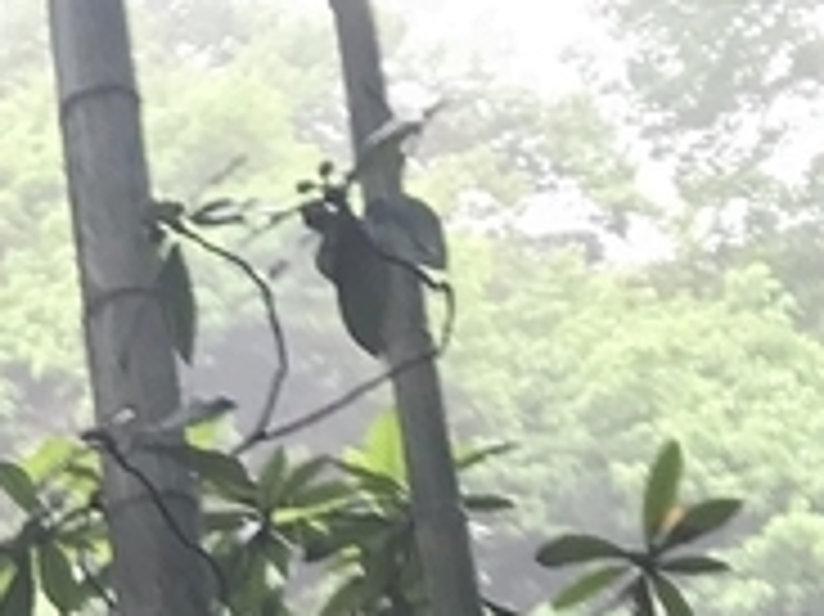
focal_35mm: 184
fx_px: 4377
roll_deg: +2.6
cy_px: 1045
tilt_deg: +24.9
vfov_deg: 7.8
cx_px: -437
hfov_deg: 10.4
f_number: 1.8
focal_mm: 3.99
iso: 25
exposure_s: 1/50
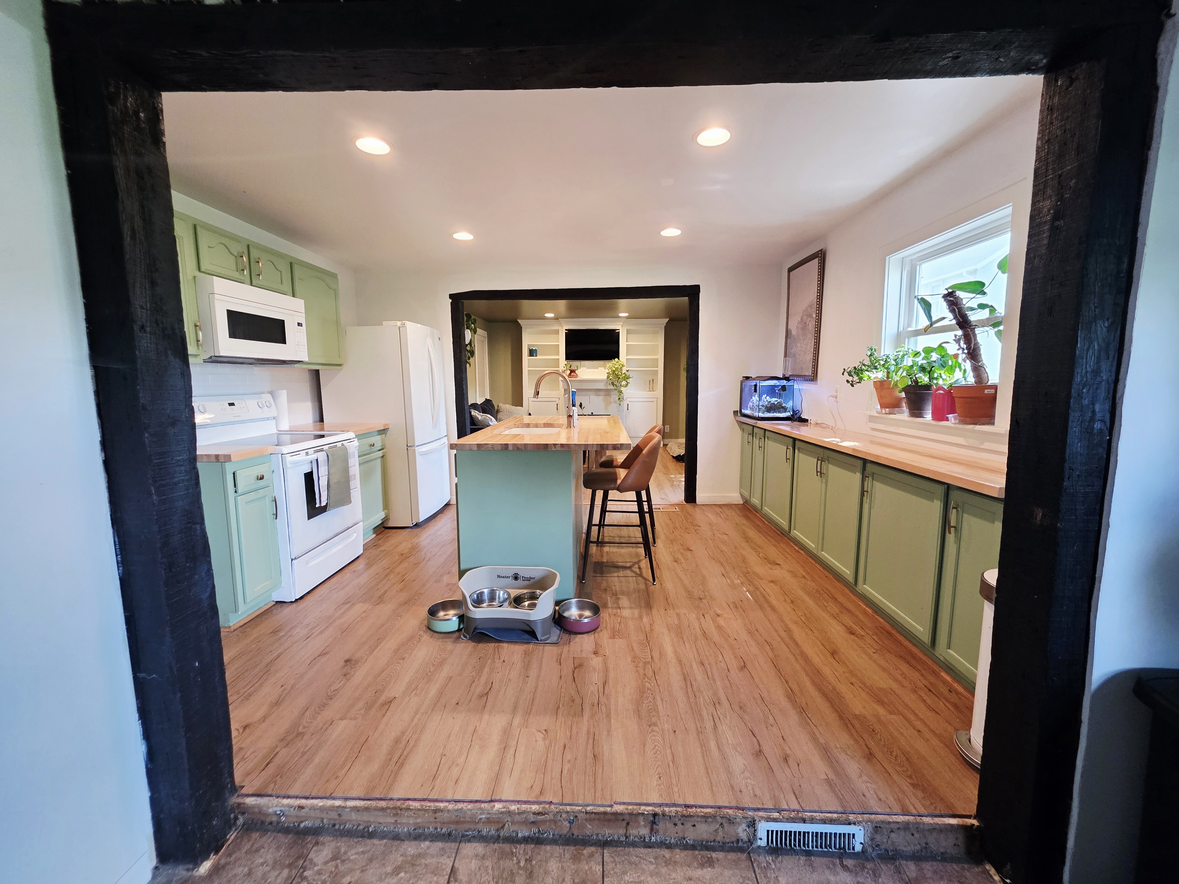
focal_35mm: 13
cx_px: 590
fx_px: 443
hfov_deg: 106.2
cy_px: 442
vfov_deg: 89.9
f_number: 1.9
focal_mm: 2.2
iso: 320
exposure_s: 1/60.2
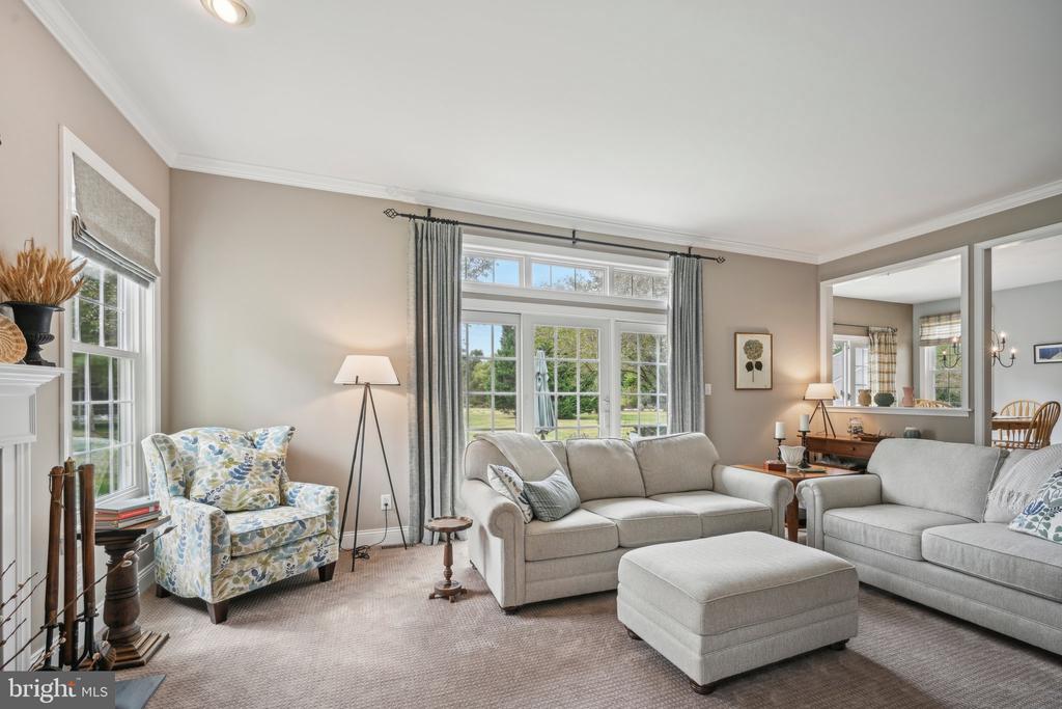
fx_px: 457
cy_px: 354
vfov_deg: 75.5
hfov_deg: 98.5
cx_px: 531
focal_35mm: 16
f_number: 8
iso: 400
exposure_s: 1/60
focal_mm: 15.5
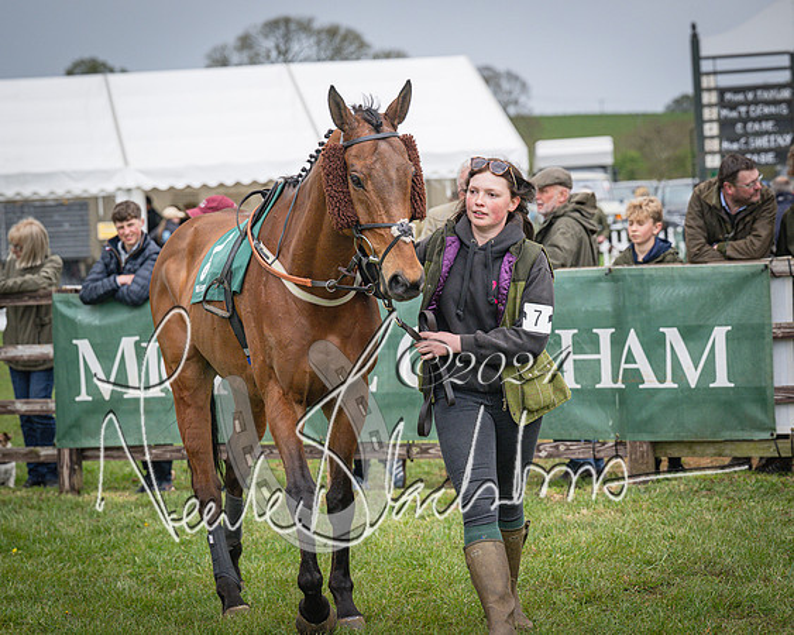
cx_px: 377
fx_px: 2751
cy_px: 318
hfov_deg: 16.4
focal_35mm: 117
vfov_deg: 13.2
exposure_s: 1/5000
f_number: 4.5
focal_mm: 104
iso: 800
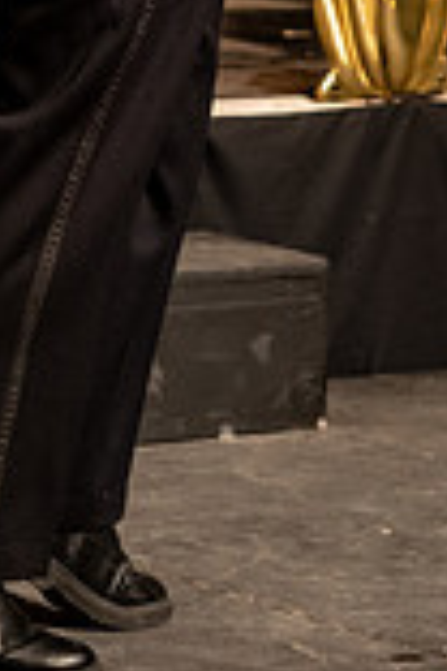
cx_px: 146
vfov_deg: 8.4
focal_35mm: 243
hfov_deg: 5.7
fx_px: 4526
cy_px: -172
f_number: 2.8
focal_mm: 56
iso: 1250
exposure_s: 1/250
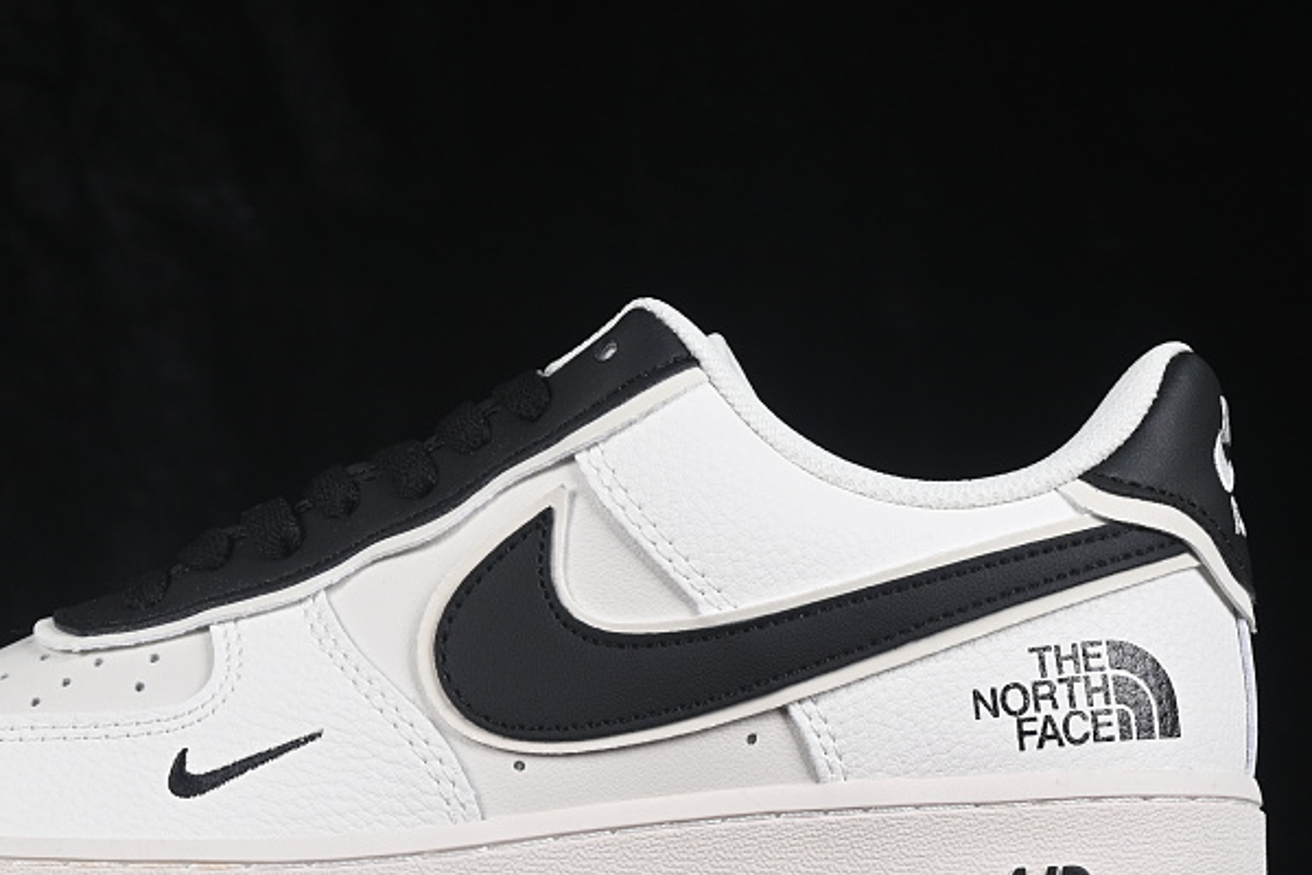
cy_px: 545
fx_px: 4920
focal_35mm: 135
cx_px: 492
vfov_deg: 10.2
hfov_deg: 15.2
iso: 160
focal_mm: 50
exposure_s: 1/80
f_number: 8
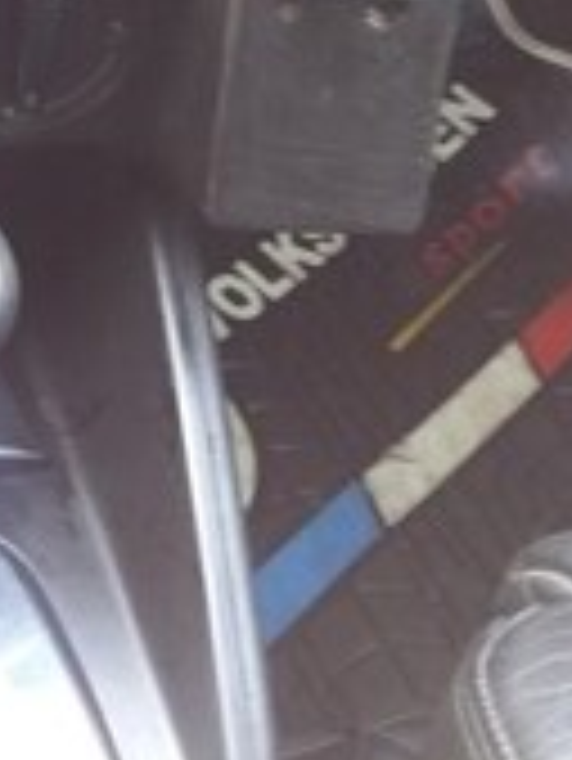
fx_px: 1804
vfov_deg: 21.8
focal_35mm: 82
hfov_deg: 17.3
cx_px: -86
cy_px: -189
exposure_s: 1/17
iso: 160
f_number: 1.9
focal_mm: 3.7
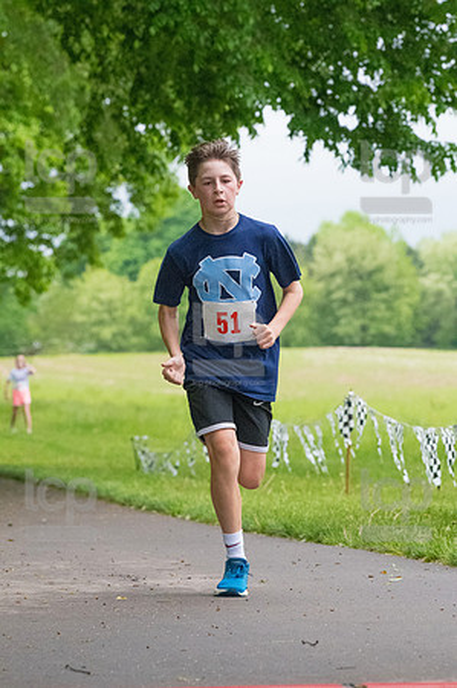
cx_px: 228
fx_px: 3855
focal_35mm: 202
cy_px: 344
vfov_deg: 10.2
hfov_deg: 6.8
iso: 6400
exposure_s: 1/1250
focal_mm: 135
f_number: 5.6
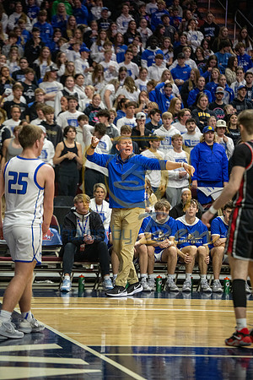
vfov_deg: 15.2
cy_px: 190
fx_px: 1423
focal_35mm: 135
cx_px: 126
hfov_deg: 10.2
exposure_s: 1/1250
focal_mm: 135
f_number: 2.8
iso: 2500
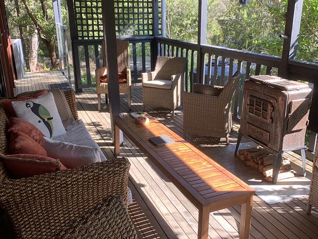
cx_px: 159
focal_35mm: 26
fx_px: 239
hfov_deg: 67.2
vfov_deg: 53.2
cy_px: 120
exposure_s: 1/122
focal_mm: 4.25
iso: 25
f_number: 1.8
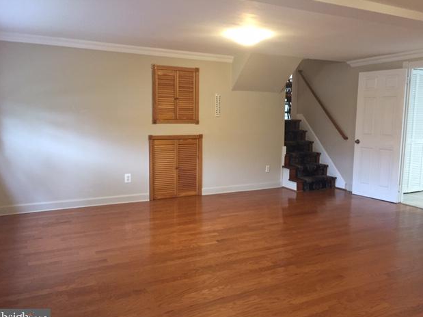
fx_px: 367
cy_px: 163
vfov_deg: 46.8
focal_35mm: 30
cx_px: 216
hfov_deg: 60.0
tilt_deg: -9.3
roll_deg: -0.7
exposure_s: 1/30
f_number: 2.2
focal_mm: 4.15
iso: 125
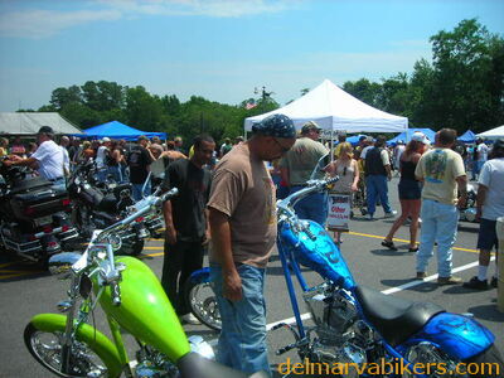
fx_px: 553
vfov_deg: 37.7
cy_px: 189
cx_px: 252
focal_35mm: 38
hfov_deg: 49.0
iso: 50
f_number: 6.4
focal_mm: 6.3
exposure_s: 1/214
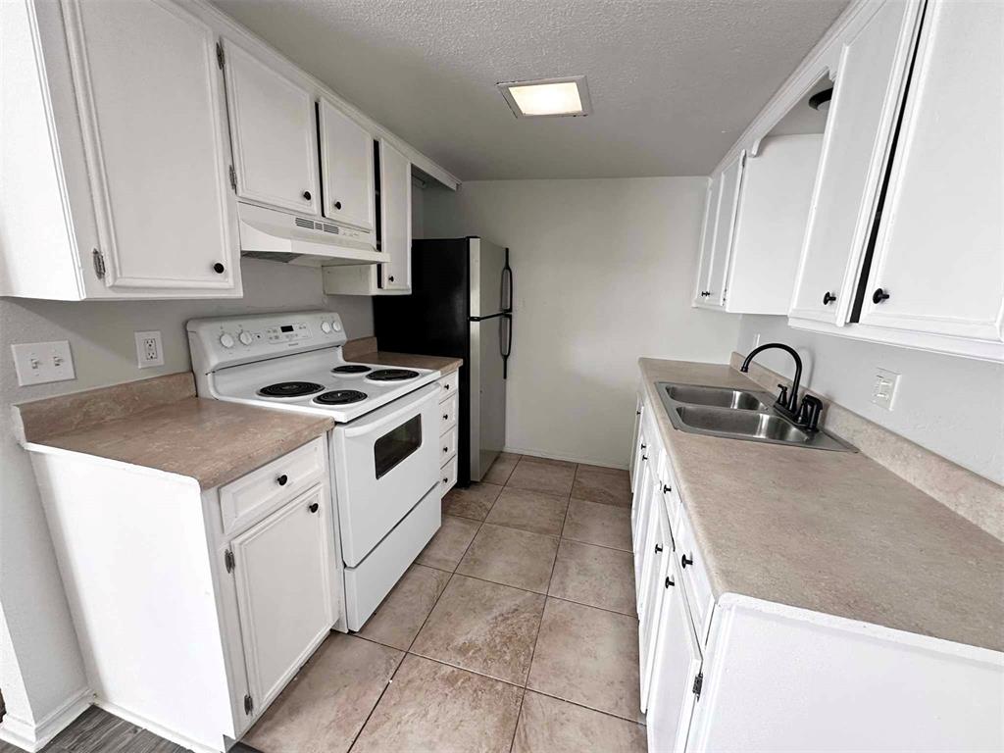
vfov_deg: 85.7
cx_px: 502
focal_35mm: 14
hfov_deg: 102.1
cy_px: 376
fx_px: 406
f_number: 2.2
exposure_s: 1/60
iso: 200
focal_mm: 2.2
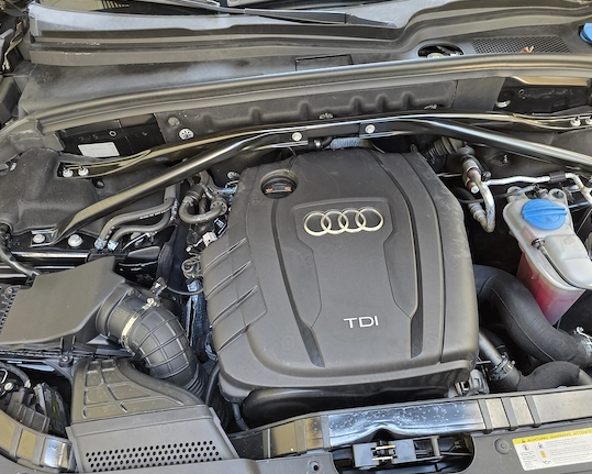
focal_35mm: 25
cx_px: 311
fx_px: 438
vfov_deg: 56.8
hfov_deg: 68.1
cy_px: 231
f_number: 1.7
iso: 200
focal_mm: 6.25
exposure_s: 1/101
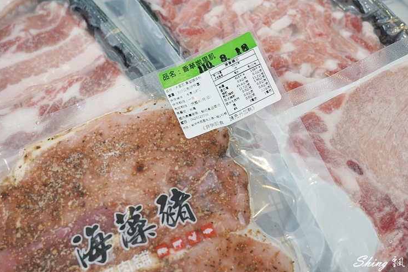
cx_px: 210
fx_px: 600
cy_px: 129
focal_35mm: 53
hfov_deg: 37.5
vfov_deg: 25.5
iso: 800
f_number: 5.6
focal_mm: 49
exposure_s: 1/60
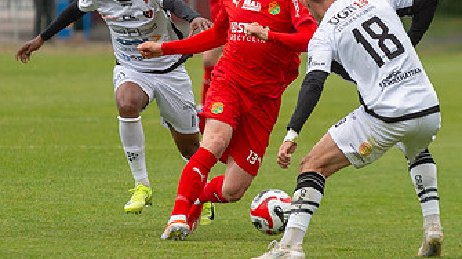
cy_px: 45
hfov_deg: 3.7
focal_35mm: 588
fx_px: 7199
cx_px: 245
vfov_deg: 2.1
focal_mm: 200
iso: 900
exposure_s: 1/1000
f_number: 3.2
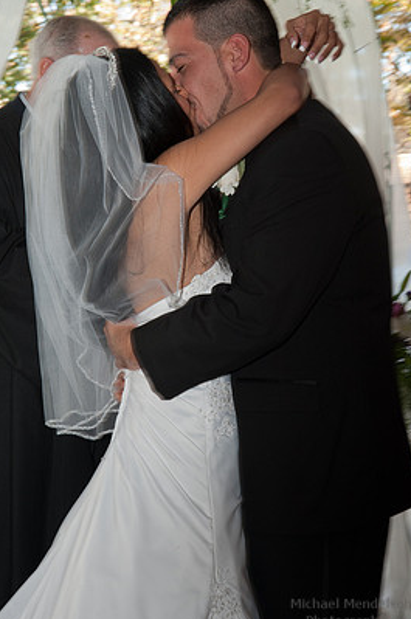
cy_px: 282
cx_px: 213
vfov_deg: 25.7
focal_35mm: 79
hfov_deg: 17.2
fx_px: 1356
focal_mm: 70
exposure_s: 1/60
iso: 1250
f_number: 14
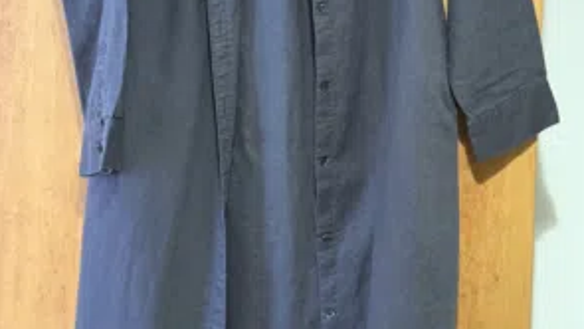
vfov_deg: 16.7
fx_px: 1100
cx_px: 293
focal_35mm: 71
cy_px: 20
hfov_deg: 29.7
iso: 500
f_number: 1.78
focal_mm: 6.76
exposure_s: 1/25
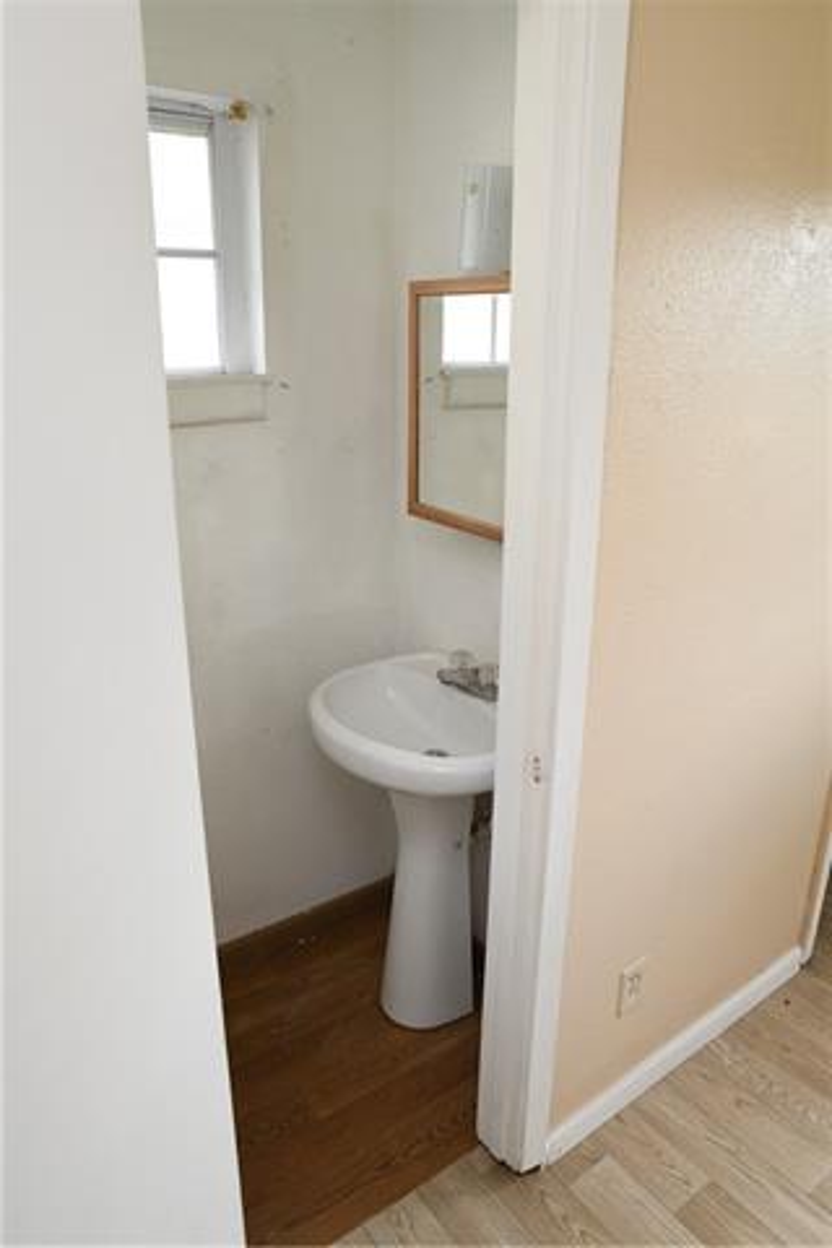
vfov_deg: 73.7
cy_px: 624
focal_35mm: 24
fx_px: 832
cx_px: 416
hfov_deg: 53.1
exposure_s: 1/125
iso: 2000
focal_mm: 24
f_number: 7.1
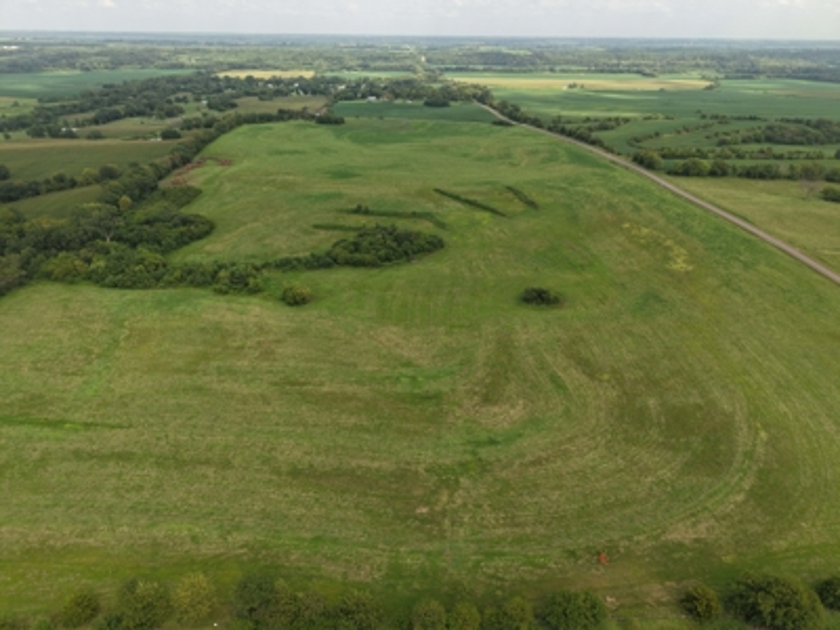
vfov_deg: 56.8
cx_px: 420
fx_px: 582
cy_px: 315
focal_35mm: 24
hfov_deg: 71.6
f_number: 1.8
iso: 140
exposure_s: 1/240
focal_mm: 8.67
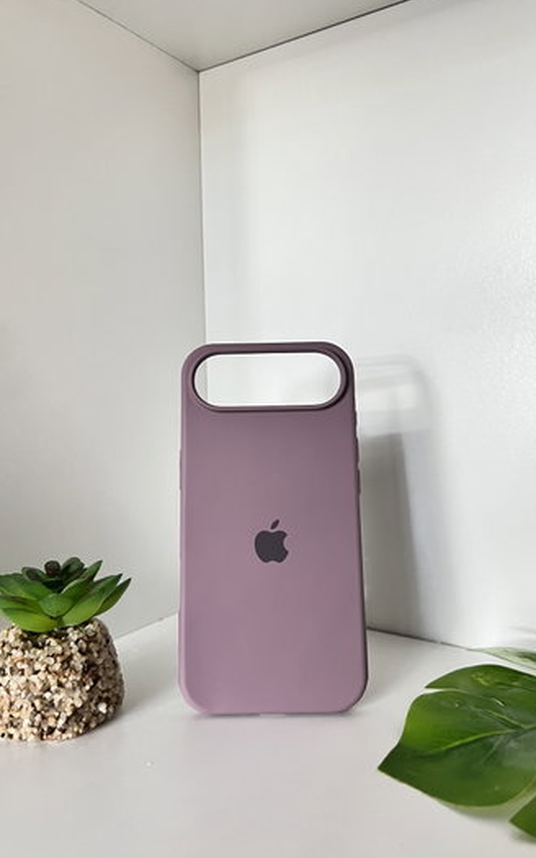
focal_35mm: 28
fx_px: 655
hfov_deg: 44.5
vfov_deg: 66.5
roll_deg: +2.3
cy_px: 426
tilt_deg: -3.4
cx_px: 273
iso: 500
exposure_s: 1/45
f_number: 1.5
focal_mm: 5.7
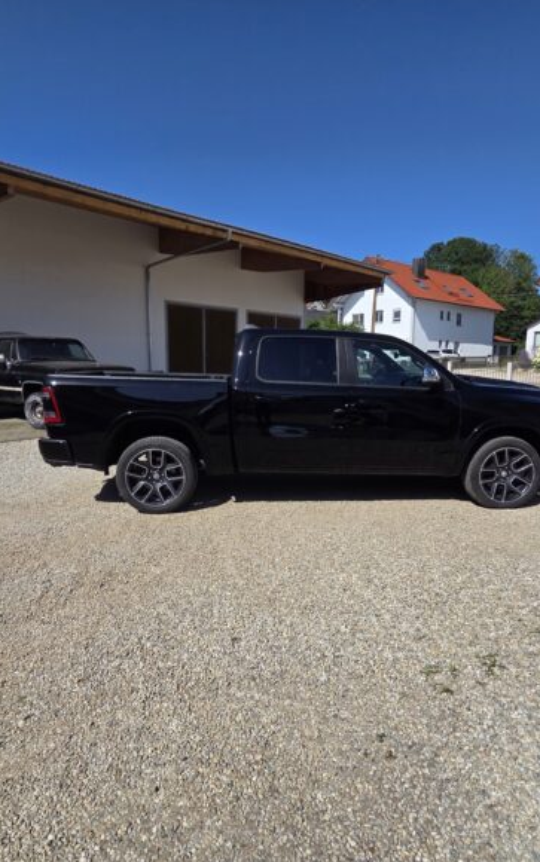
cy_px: 434
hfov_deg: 62.2
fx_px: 447
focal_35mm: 19
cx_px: 281
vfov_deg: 88.0
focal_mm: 2.2
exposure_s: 1/2969
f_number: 2.2
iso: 50
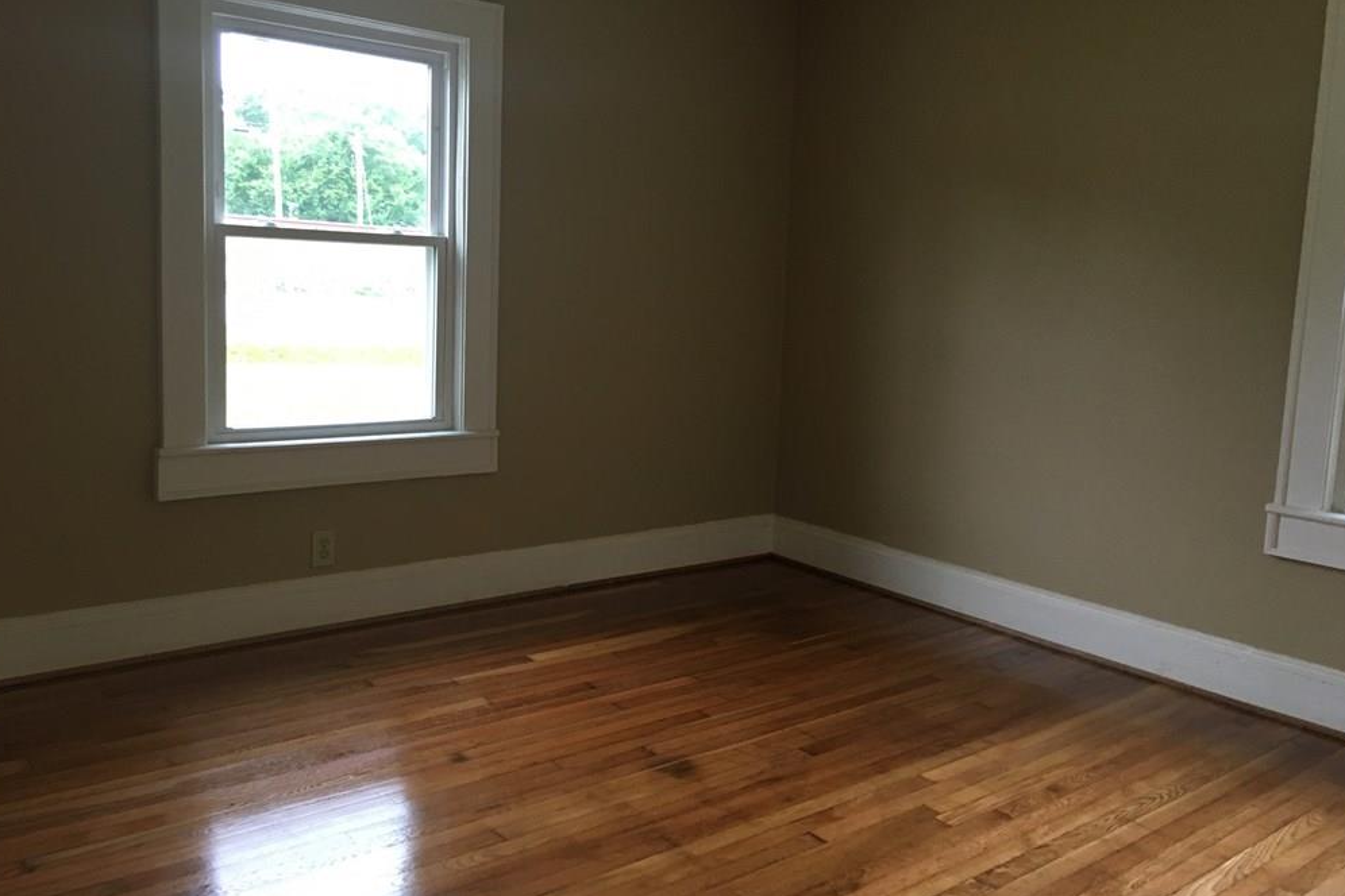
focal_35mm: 31
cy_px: 405
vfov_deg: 42.3
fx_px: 1158
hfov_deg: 60.3
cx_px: 674
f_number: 2.2
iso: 100
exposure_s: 1/30
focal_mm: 4.15
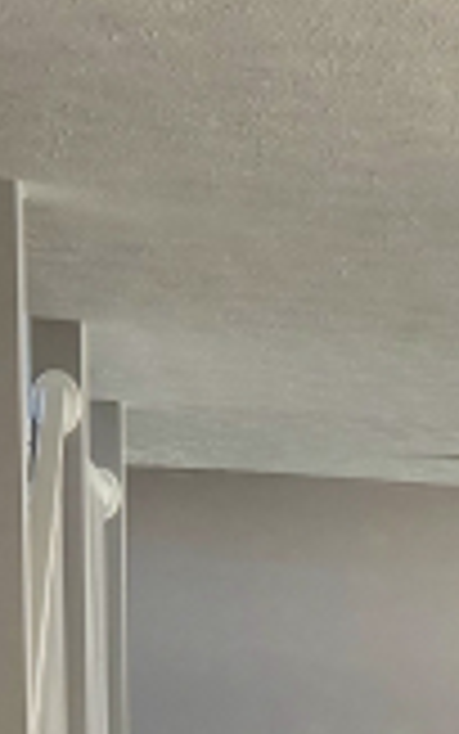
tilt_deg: -3.9
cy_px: 896
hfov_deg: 10.9
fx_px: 2080
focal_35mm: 104
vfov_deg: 18.8
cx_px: 1055
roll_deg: -2.0
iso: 160
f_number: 1.78
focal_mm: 6.76
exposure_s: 1/60
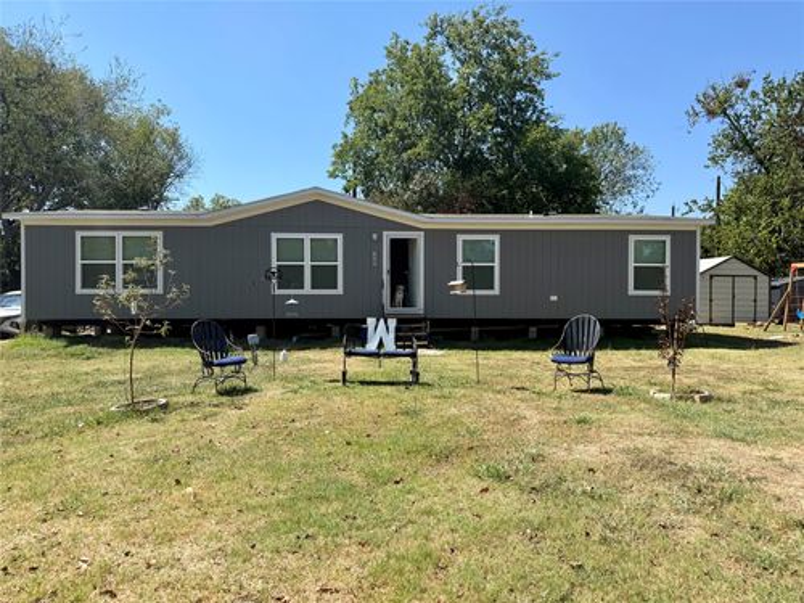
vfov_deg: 56.8
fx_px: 557
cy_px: 302
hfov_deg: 71.6
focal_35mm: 24
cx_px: 402
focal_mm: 6.76
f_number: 1.78
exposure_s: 1/3425
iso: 80
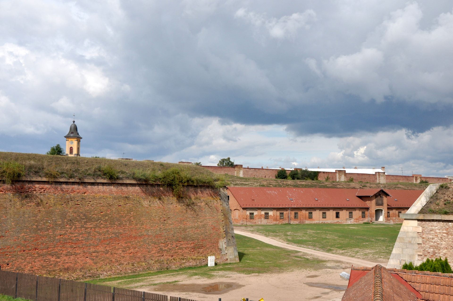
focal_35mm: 44
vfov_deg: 30.8
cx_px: 226
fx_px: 547
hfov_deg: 45.0
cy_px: 150
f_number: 14
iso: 400
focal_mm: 29
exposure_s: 1/200
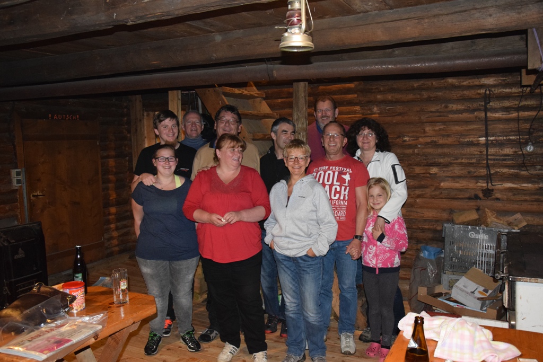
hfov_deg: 59.5
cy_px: 181
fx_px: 475
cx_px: 272
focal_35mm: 32
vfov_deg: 41.7
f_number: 3.8
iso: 3200
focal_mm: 21
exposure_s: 1/60
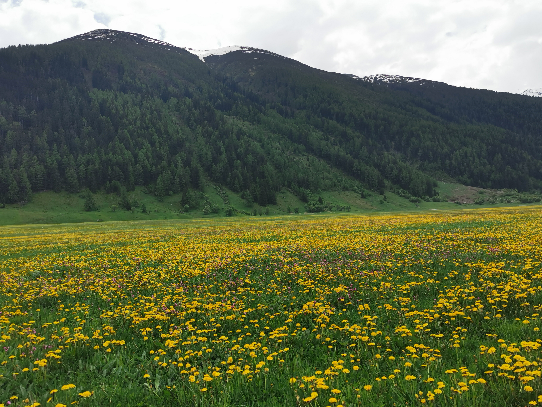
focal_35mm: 30
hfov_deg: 60.0
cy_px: 204
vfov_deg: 46.8
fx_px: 470
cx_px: 271
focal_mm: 5.56
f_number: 1.6
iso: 50
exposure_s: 1/5848
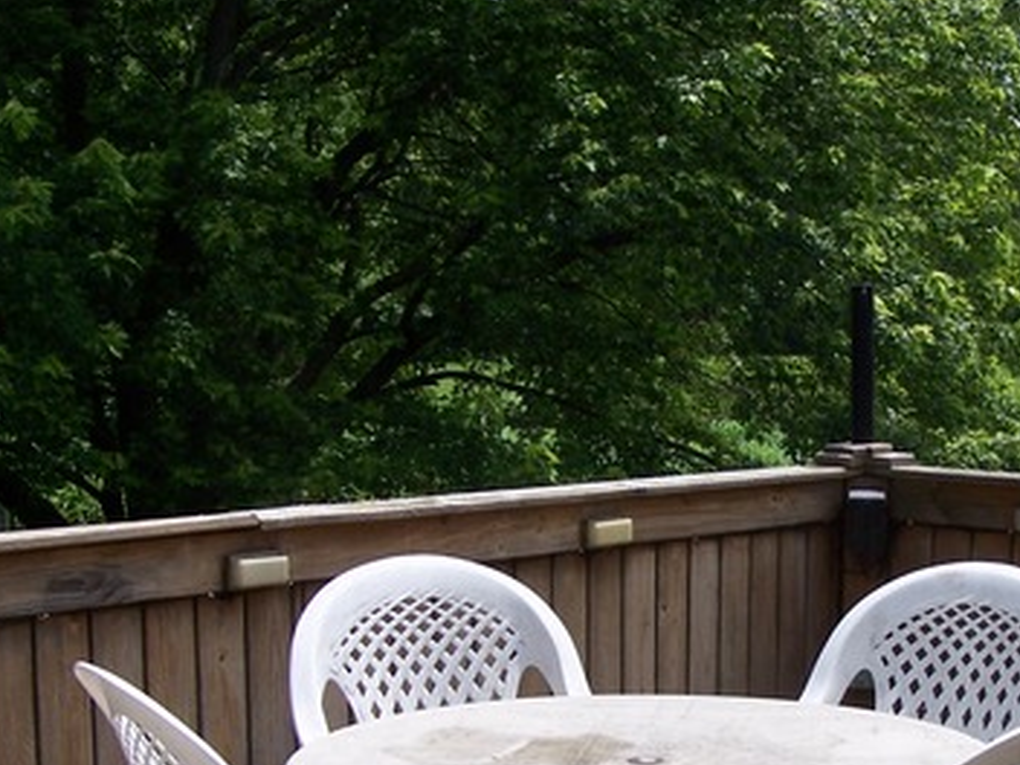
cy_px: 533
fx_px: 2033
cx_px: 794
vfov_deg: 21.2
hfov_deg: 27.7
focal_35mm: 69
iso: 80
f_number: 4
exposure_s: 1/640
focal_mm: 6.3
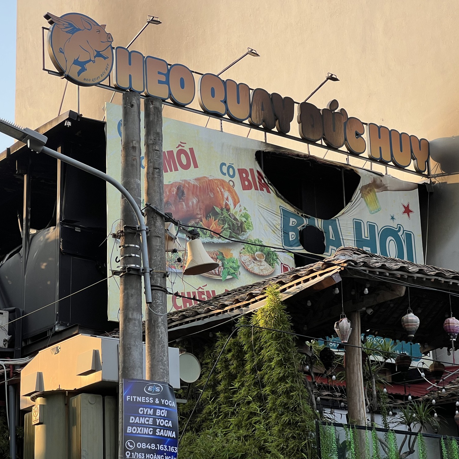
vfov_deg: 19.1
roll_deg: +1.9
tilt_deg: +18.1
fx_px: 1365
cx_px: 252
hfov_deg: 19.1
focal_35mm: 91
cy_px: 230
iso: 32
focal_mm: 9
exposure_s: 1/146
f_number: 2.8
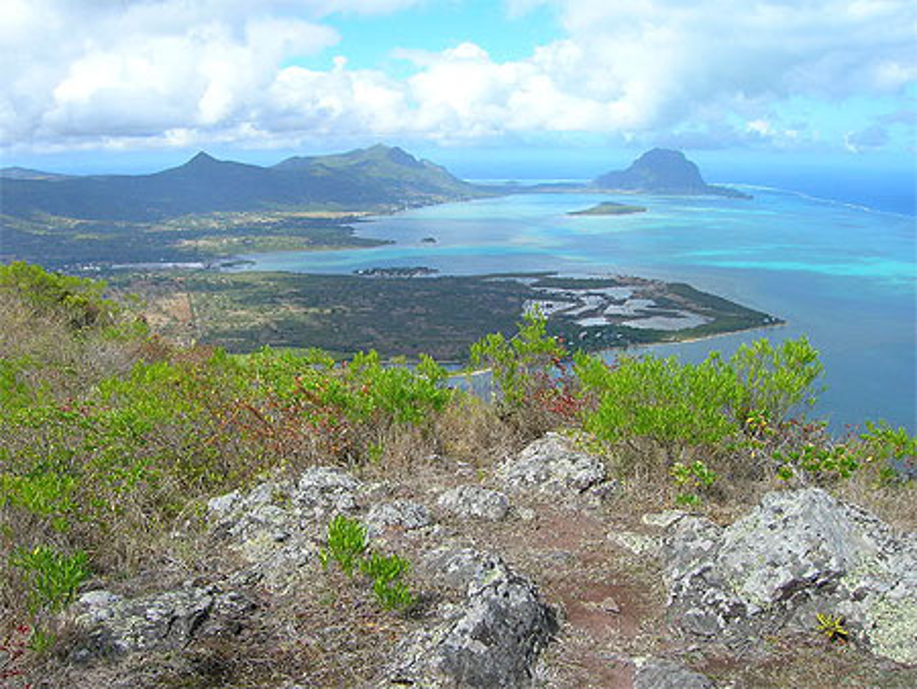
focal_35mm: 34
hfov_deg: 53.9
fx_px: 901
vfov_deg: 41.8
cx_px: 458
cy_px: 344
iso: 50
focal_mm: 5.7
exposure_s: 1/310
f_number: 4.9
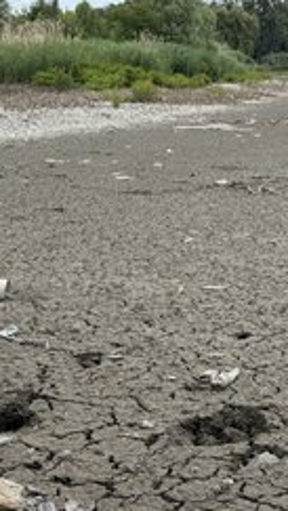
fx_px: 1166
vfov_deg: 24.7
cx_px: 271
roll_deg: +1.0
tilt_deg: -8.1
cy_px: 242
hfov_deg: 13.9
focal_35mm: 86
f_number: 1.78
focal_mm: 6.76
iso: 64
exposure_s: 1/1923
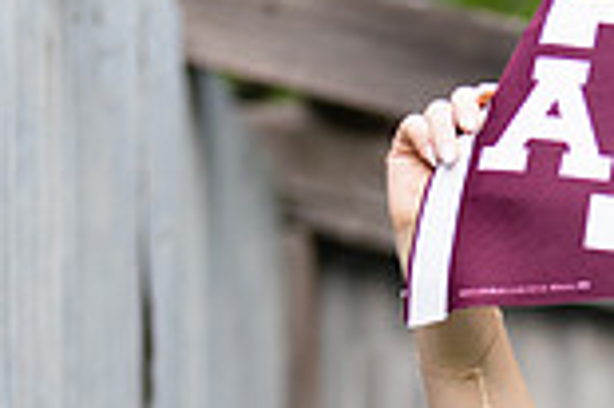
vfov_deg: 6.5
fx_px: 3476
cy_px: 801
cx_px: 828
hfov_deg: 9.9
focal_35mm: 204
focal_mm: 50
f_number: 1.2
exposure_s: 1/500
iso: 125
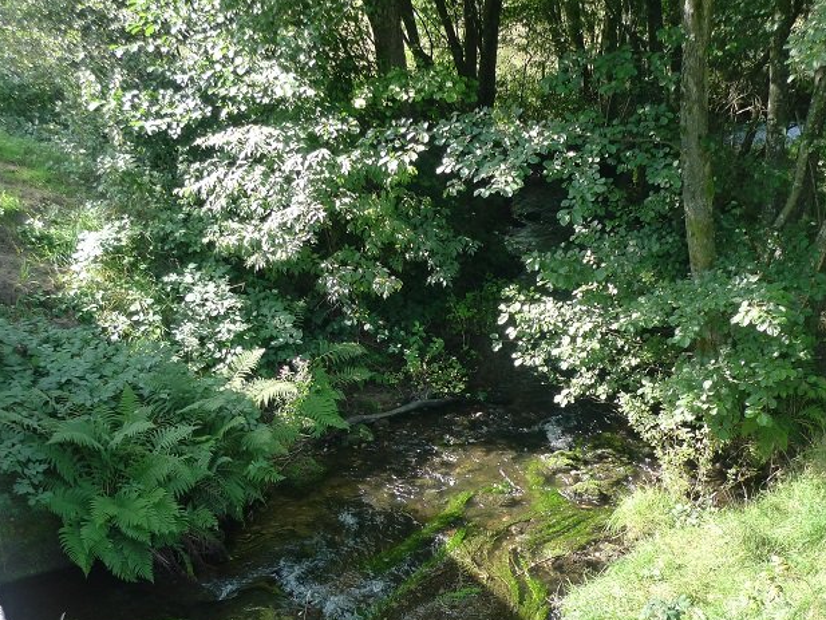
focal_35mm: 48
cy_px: 375
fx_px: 1146
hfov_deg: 39.5
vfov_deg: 30.2
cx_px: 487
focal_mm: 7.9
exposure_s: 1/125
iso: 125
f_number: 2.8
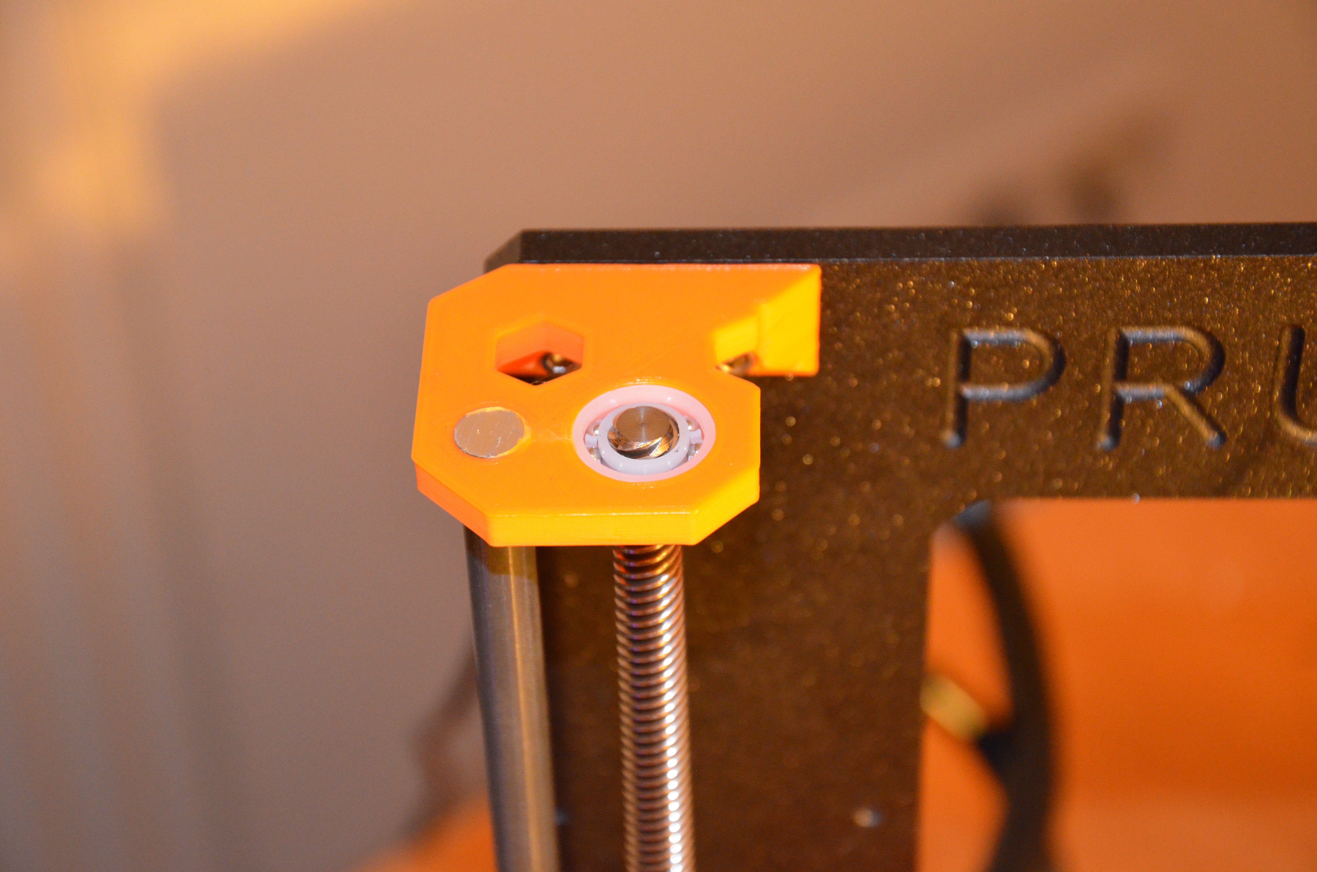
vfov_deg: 13.8
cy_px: 436
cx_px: 658
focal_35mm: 99
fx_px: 3614
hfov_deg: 20.7
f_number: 5.6
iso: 3200
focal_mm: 66
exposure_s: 1/13
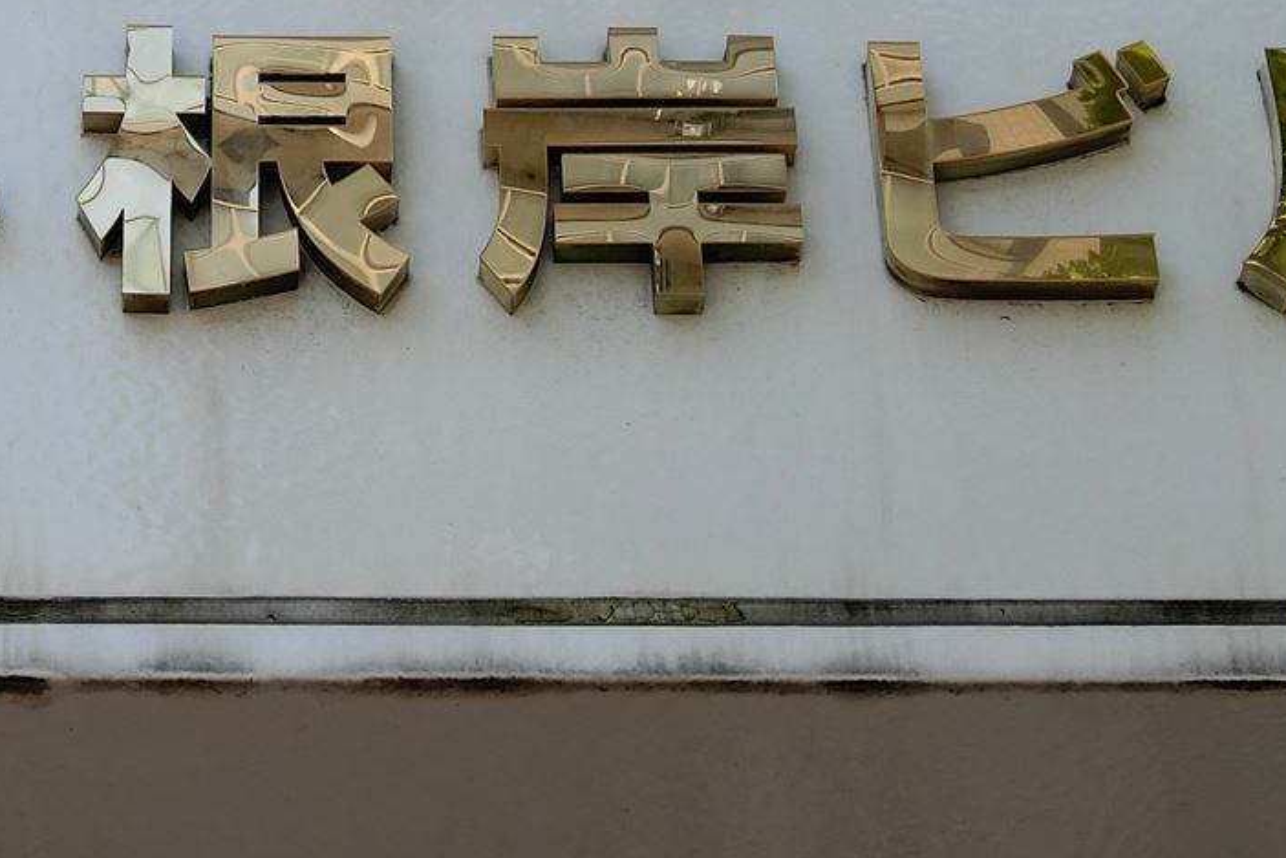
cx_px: 254
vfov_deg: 9.6
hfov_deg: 14.4
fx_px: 5073
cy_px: 113
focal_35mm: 142
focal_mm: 12.8
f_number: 4.8
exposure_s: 1/400
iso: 80
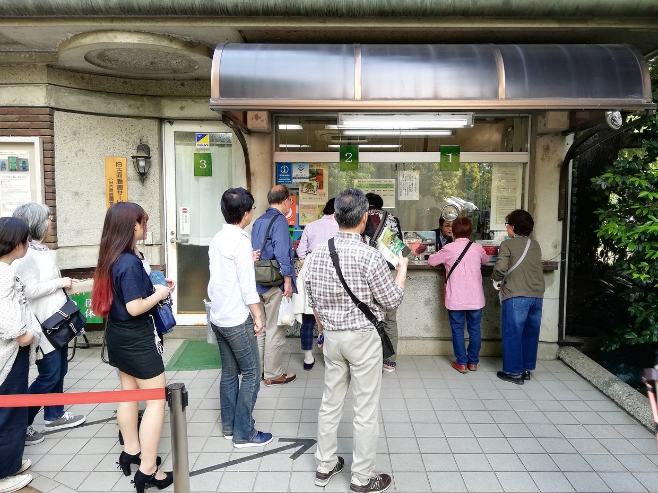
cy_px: 246
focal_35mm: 26
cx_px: 329
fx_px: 494
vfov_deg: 53.1
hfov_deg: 67.3
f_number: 2.2
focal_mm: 3.81
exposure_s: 1/60
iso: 64
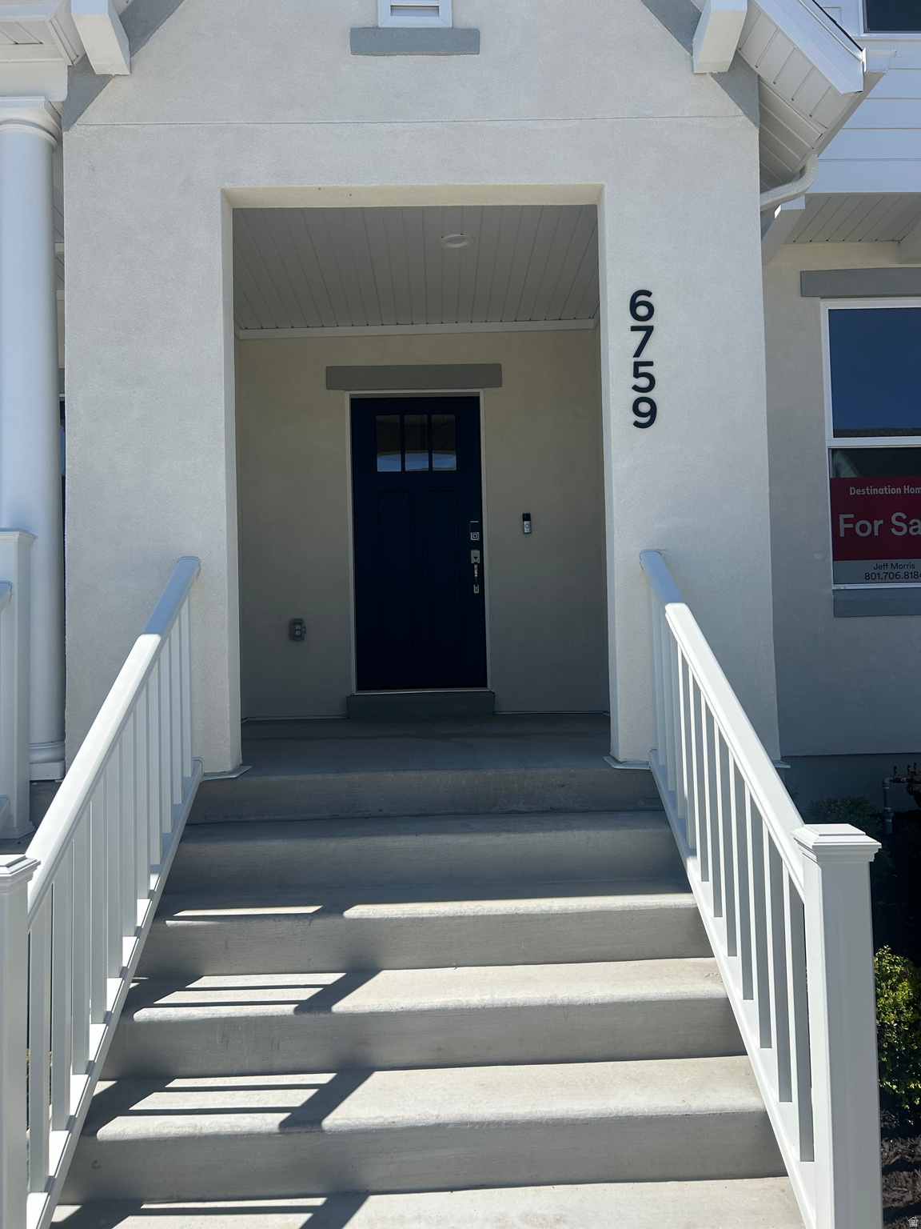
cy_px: 614
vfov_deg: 67.3
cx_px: 460
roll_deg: +1.0
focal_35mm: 26
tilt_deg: +3.2
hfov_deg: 53.1
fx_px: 922
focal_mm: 5.7
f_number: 1.5
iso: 50
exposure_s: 1/3968
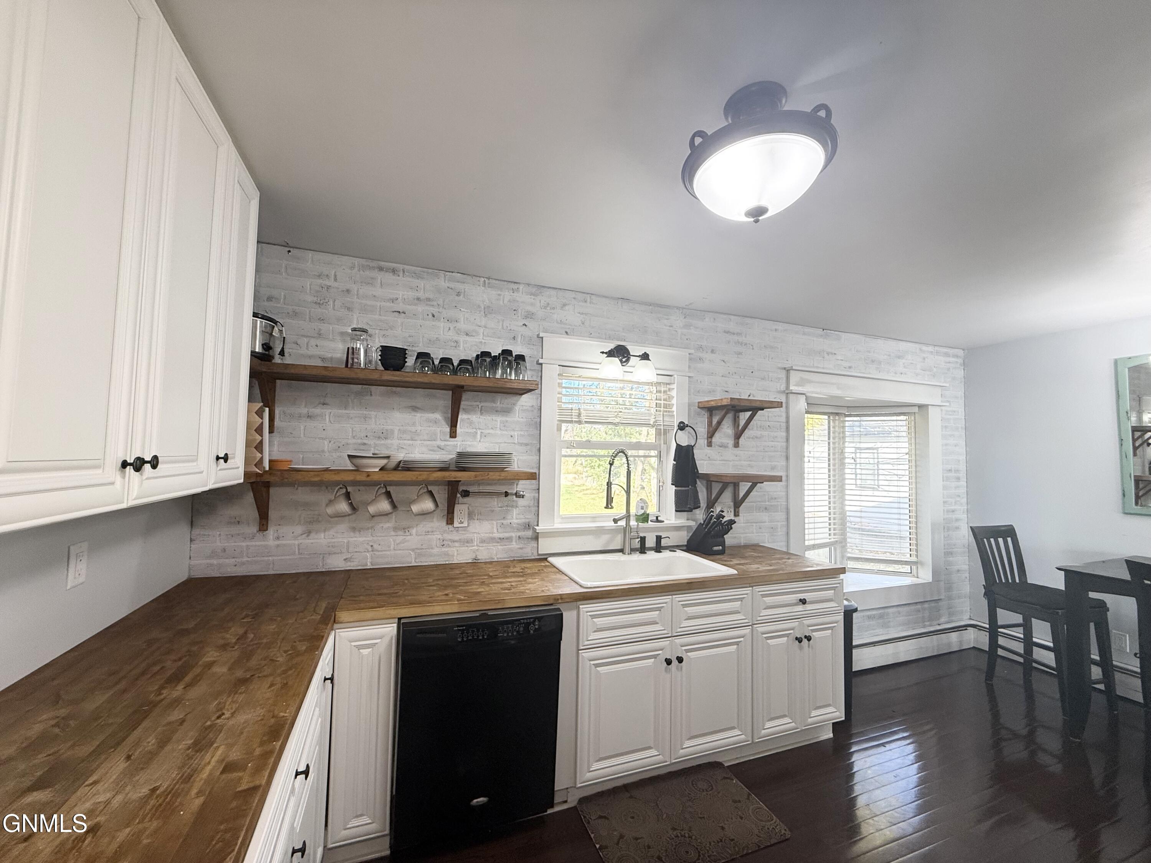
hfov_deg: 102.1
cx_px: 576
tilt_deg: +3.5
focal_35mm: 14
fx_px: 466
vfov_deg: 85.7
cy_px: 432
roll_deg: -0.3
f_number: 2.2
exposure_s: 1/120
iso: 80
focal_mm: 2.22
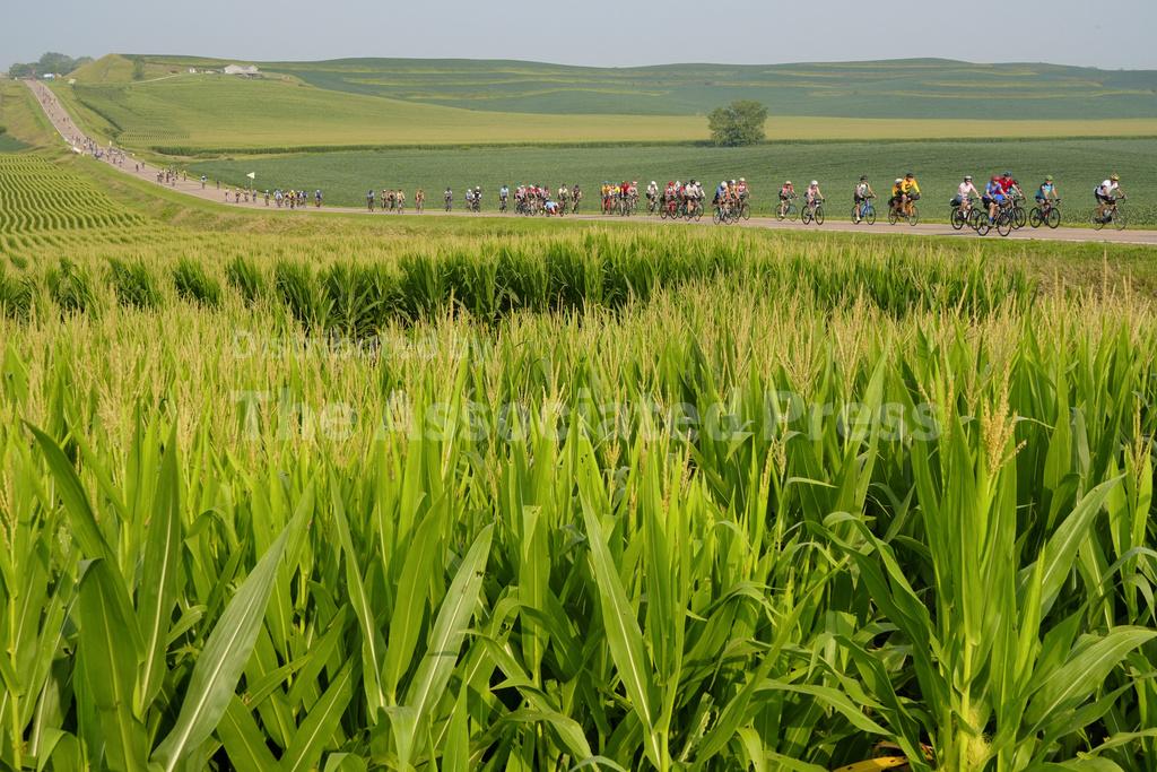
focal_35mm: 47
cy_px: 386
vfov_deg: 28.7
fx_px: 1511
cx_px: 578
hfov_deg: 41.9
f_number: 16
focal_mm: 47
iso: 400
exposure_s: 1/125
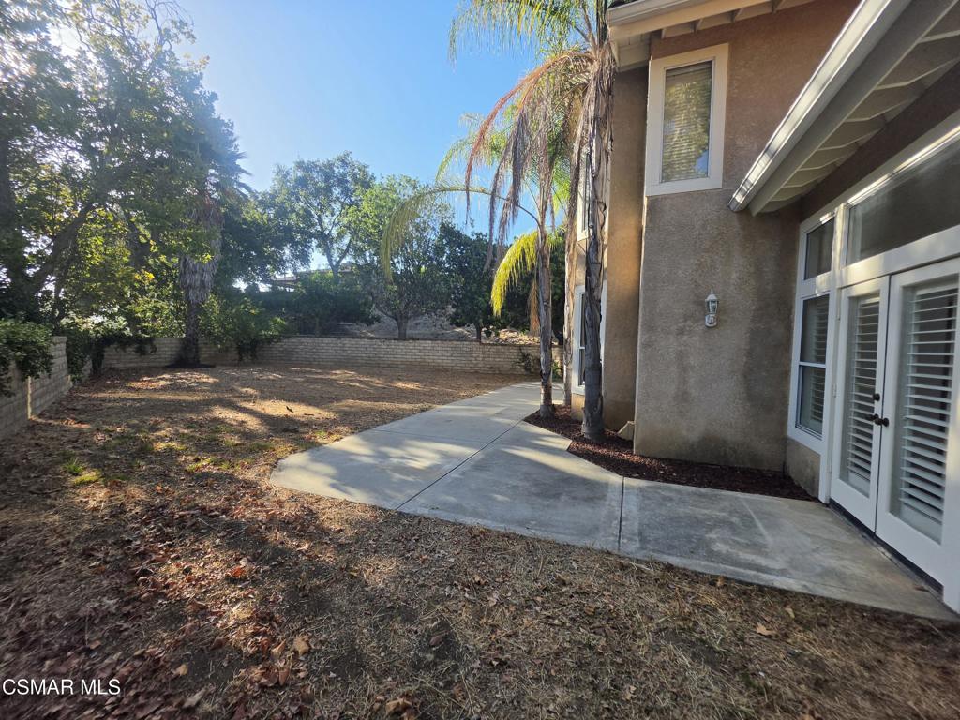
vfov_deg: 89.9
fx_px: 361
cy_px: 360
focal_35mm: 13
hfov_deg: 106.2
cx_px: 480
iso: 32
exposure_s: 1/1022
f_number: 1.9
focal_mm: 2.2
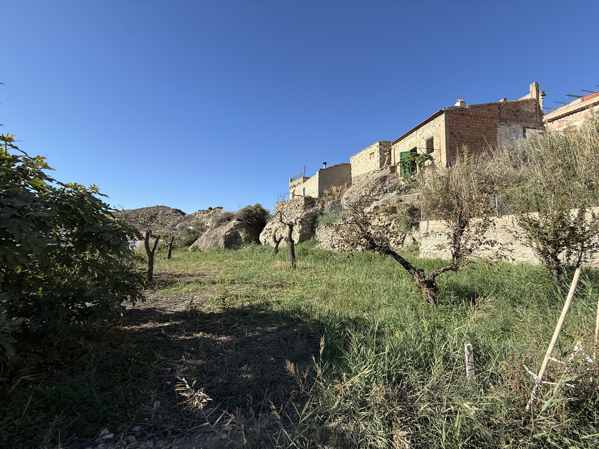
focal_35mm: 14
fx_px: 242
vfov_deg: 85.7
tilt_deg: +4.1
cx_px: 300
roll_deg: -2.6
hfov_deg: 102.1
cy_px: 224
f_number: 2.2
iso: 50
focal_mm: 2.22
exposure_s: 1/1656
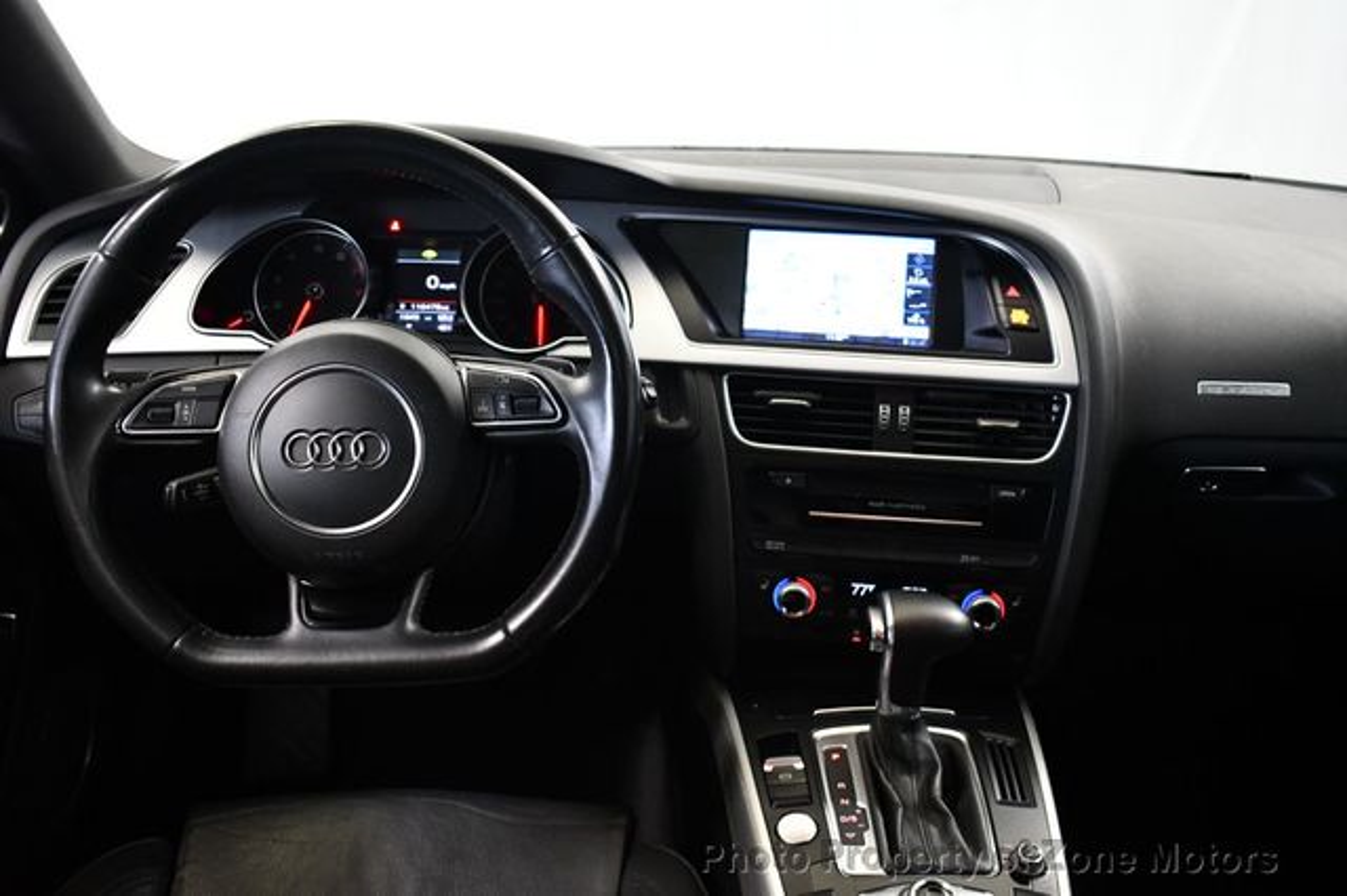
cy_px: 448
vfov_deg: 39.9
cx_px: 674
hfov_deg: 57.2
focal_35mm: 33
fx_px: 1234
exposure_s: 1/60
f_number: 3.8
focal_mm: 22
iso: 3200
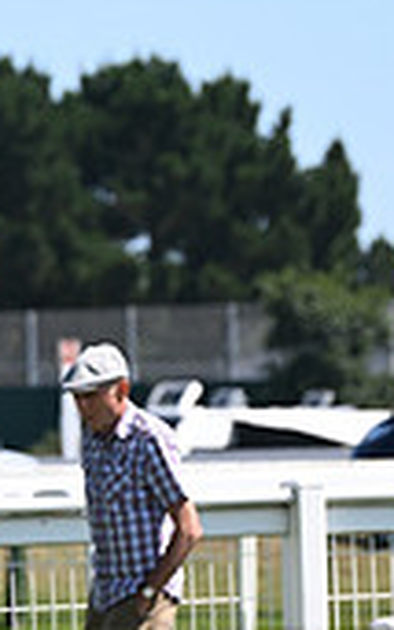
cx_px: -549
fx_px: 10111
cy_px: 687
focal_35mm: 589
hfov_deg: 2.2
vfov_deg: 3.6
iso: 400
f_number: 5.6
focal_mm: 170
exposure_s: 1/1600
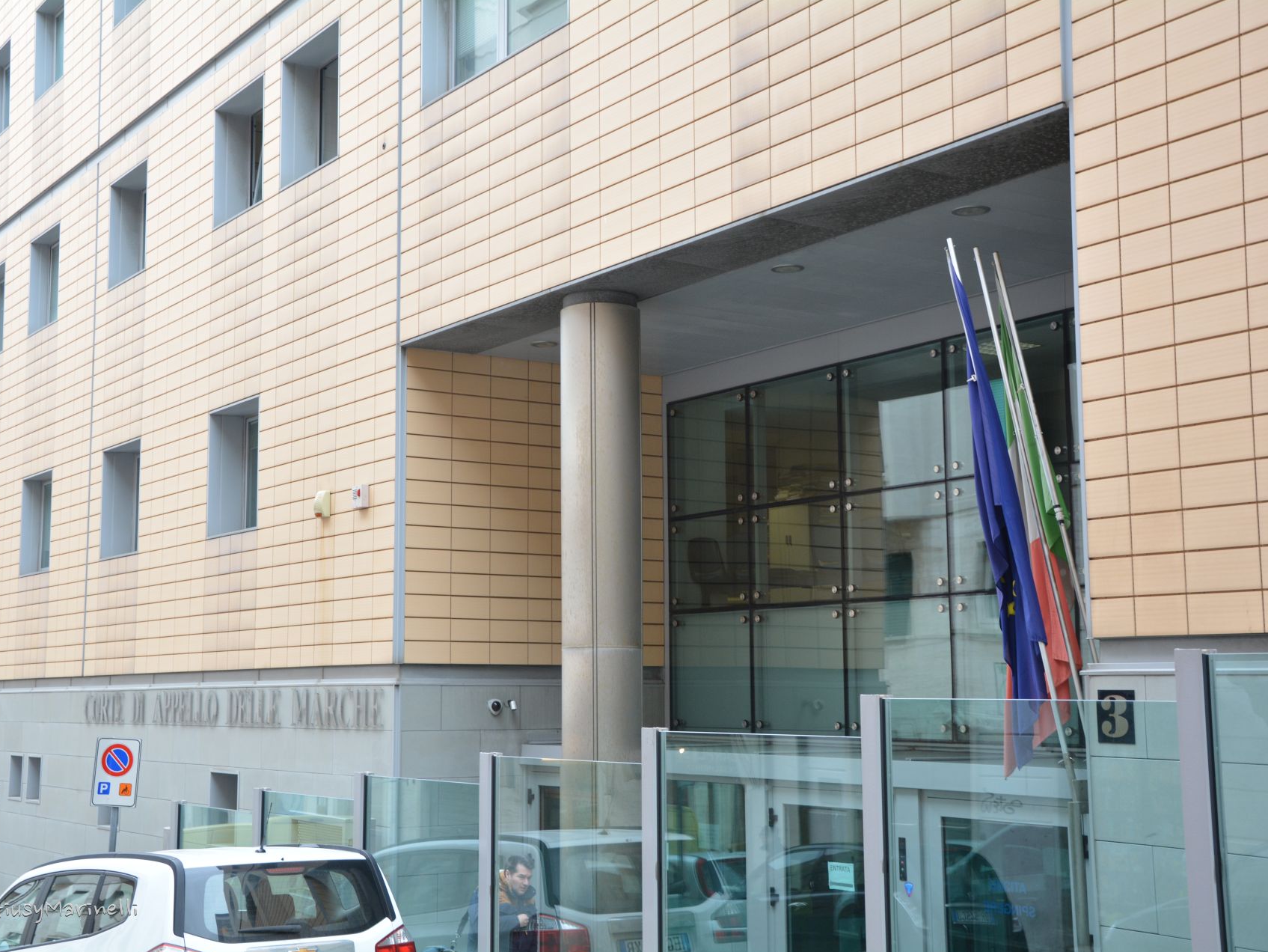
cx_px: 575
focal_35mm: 49
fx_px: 1795
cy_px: 477
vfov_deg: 29.7
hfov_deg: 38.9
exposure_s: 1/100
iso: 400
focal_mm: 30
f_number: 5
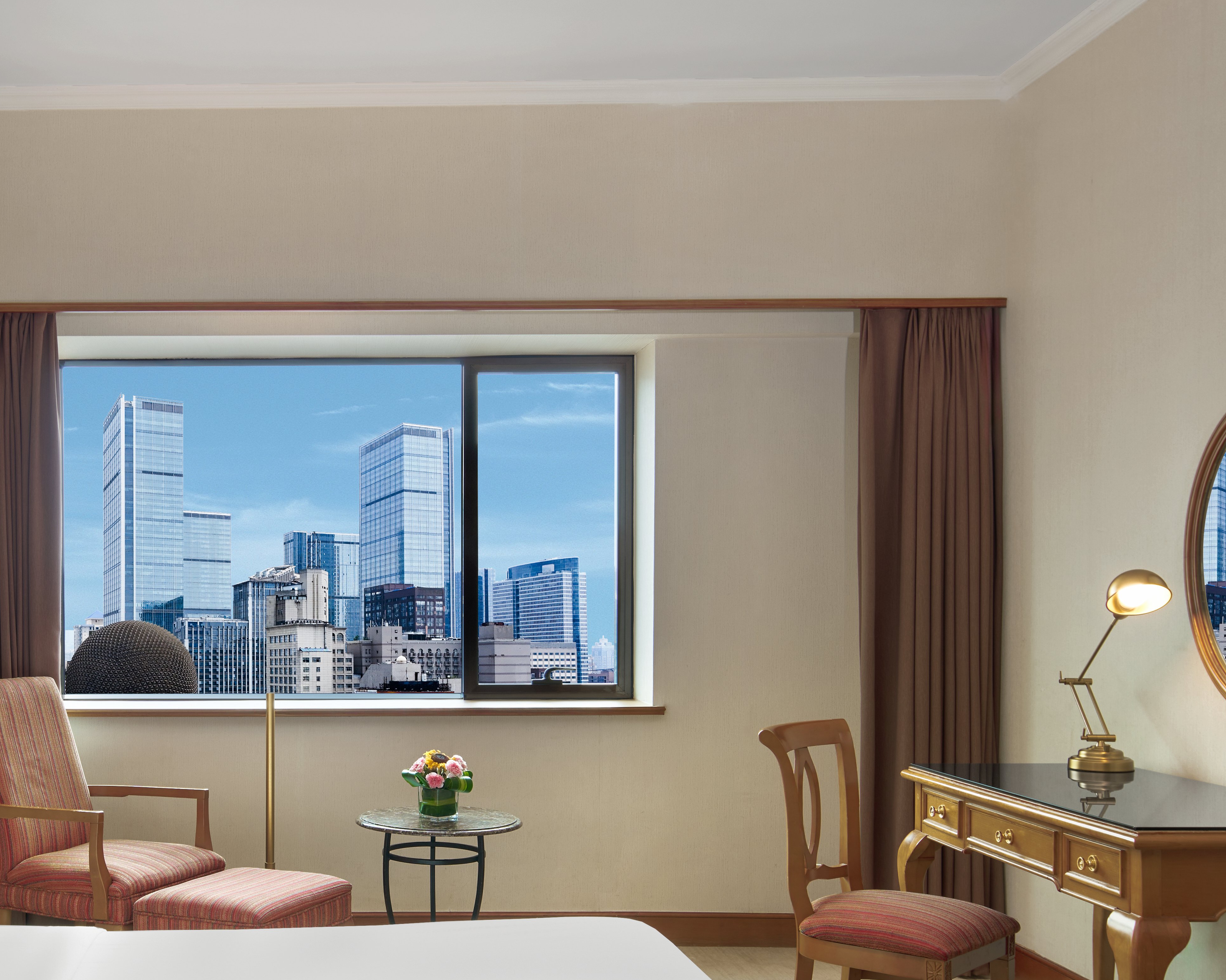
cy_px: 691
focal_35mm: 39
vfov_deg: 37.6
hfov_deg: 45.3
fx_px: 1415
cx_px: 309
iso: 100
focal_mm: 17
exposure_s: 1/8
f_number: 8
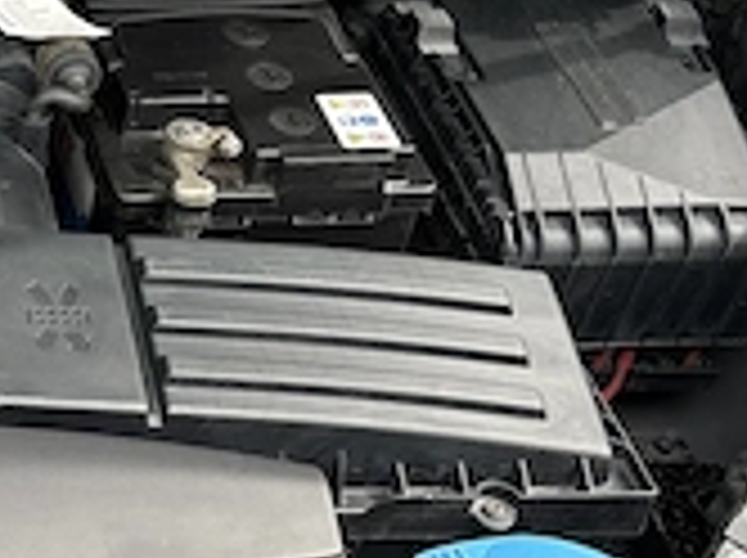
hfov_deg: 17.9
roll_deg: +0.6
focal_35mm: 94
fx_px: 2026
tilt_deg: -39.3
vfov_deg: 15.7
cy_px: 274
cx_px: -477
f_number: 1.6
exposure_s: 1/307
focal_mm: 5.96
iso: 50
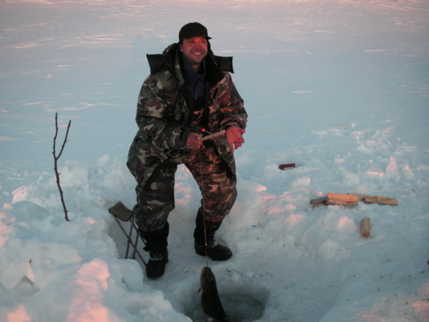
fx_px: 471
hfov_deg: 49.0
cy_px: 161
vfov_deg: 37.7
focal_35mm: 38
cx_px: 214
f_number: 3.3
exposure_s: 1/90
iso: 50
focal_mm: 6.3
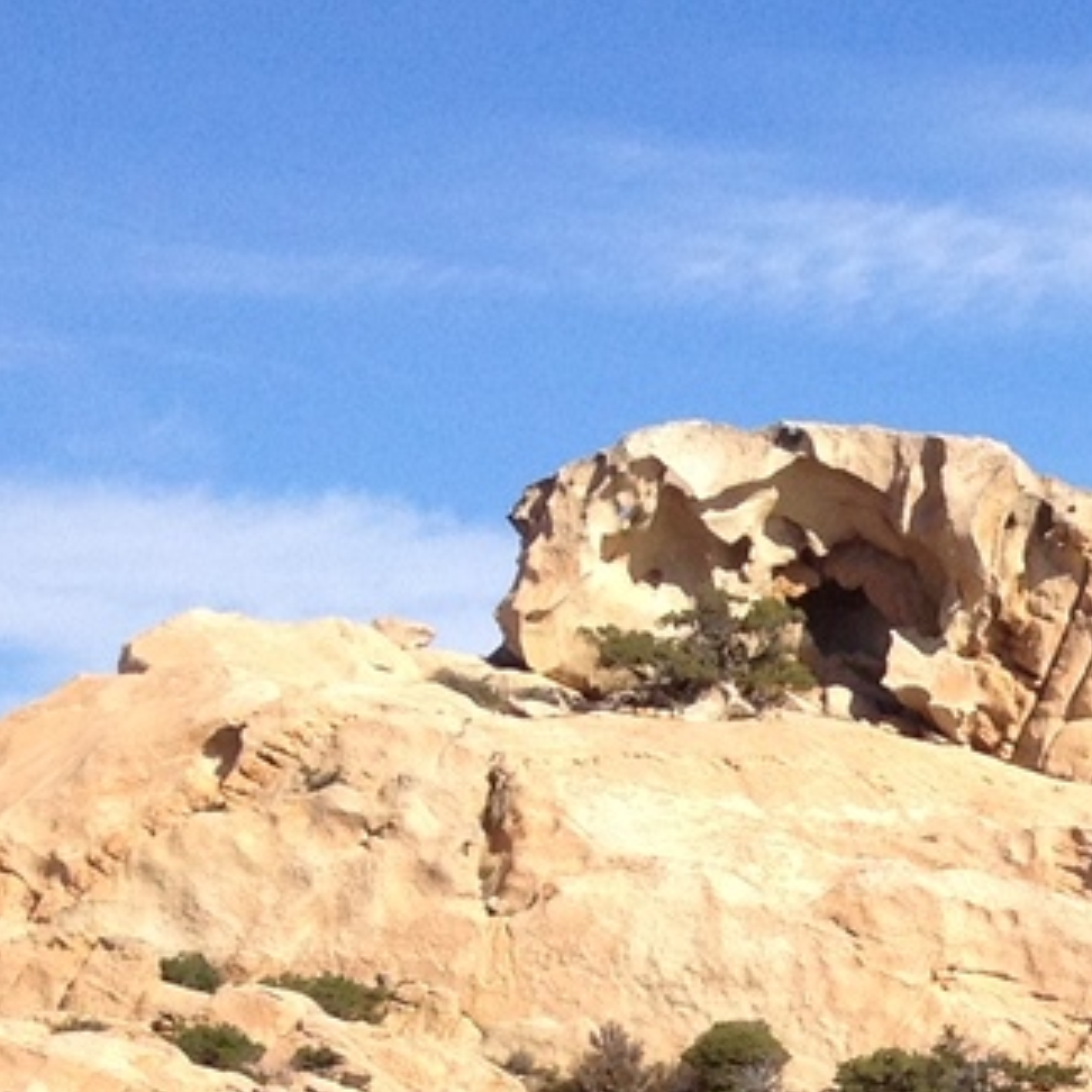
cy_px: 1537
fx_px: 5461
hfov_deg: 10.3
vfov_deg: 11.1
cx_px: 2366
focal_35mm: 153
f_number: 2.4
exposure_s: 1/1672
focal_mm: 4.28
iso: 64
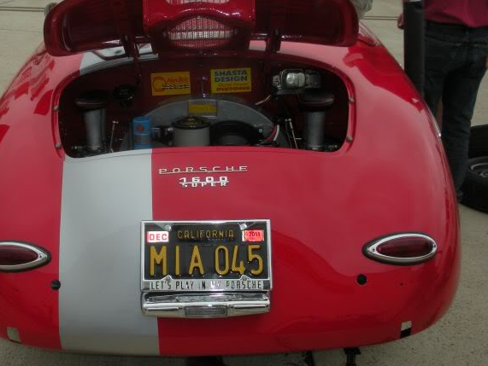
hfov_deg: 38.6
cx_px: 175
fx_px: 691
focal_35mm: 49
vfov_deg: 29.6
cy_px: 140
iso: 64
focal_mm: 6.3
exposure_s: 1/794
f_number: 3.5
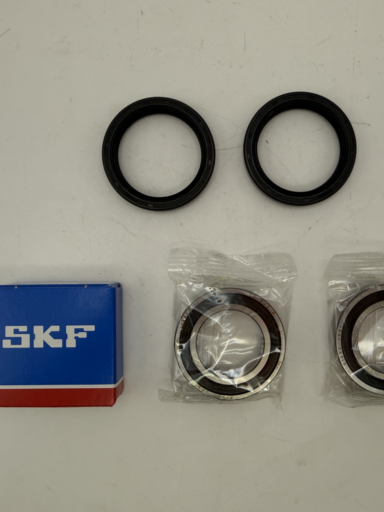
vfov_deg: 54.0
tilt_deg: -86.6
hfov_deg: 41.7
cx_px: 217
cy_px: 256
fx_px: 503
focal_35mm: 34
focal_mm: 2.22
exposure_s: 1/507
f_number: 2.2
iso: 40
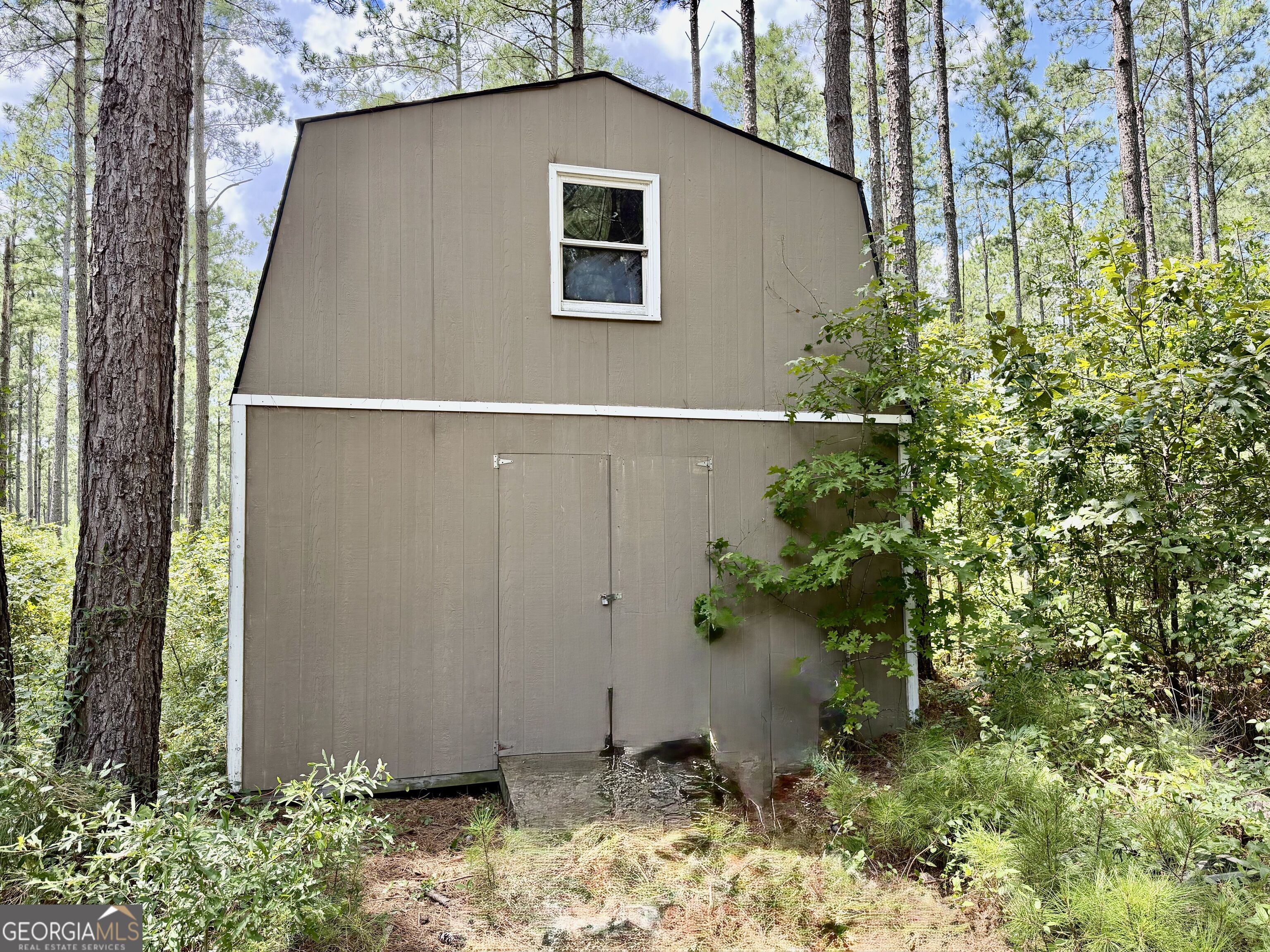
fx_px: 881
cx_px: 635
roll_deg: +0.5
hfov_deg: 71.6
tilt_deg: +2.8
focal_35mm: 24
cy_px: 476
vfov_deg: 56.8
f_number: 1.78
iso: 100
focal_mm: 6.76
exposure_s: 1/584
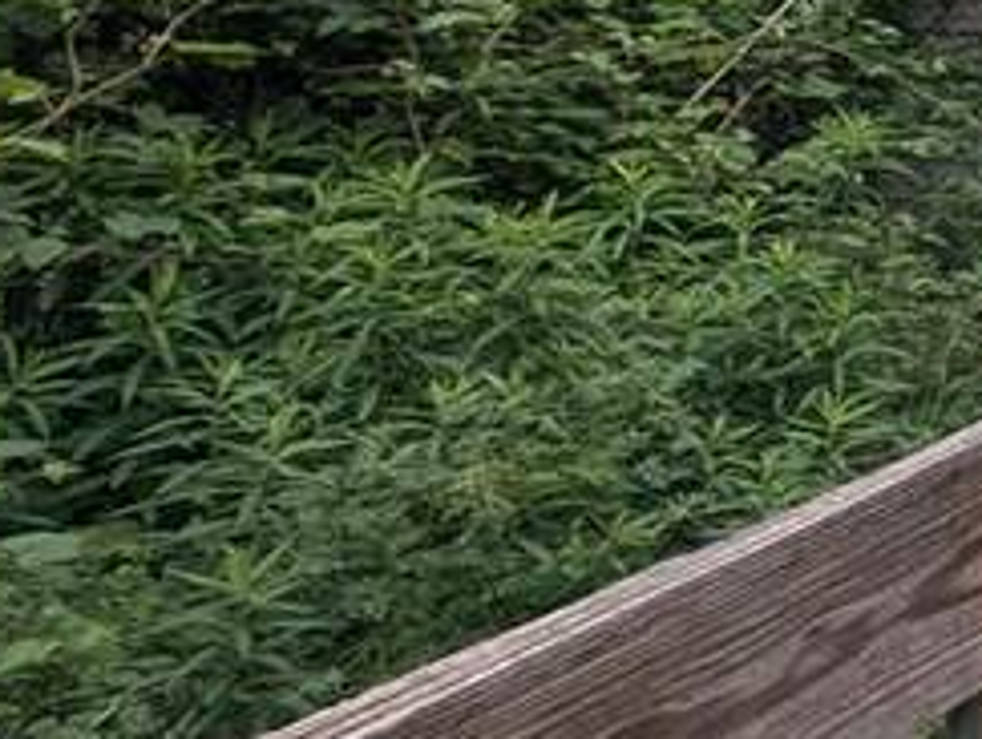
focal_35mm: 63
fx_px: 1790
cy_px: -226
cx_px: 2326
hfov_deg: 15.5
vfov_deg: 21.1
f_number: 1.95
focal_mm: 2.23
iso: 31
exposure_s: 1/1044
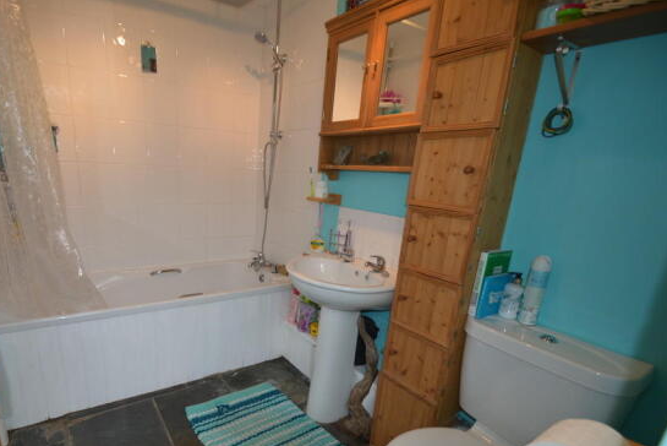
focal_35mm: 18
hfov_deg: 88.9
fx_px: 334
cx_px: 270
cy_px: 257
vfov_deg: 67.1
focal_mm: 10
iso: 400
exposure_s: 1/100
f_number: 3.5
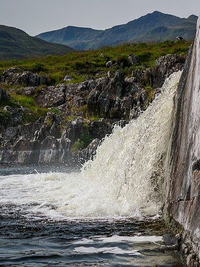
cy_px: 134
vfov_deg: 18.4
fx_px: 822
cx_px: 133
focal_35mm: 107
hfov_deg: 13.8
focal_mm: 40
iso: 400
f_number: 2.8
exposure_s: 1/6400
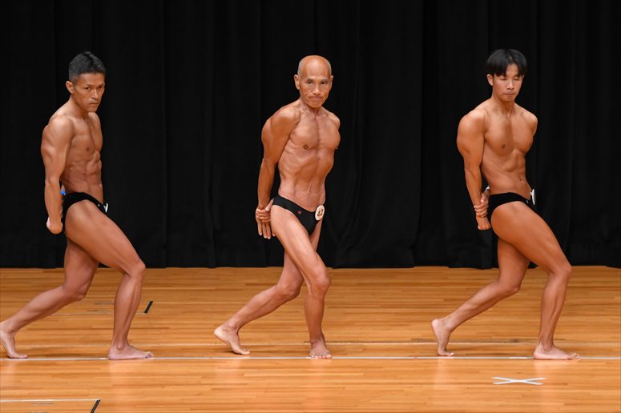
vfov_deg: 4.8
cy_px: 206
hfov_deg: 7.2
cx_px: 310
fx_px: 4914
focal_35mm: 285
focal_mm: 190
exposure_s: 1/400
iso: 3200
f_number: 5.6
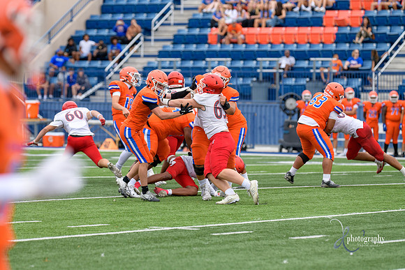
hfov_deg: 9.8
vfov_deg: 6.5
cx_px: 202
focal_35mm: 210
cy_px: 135
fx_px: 2363
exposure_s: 1/1000
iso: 280
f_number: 3.5
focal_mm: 210
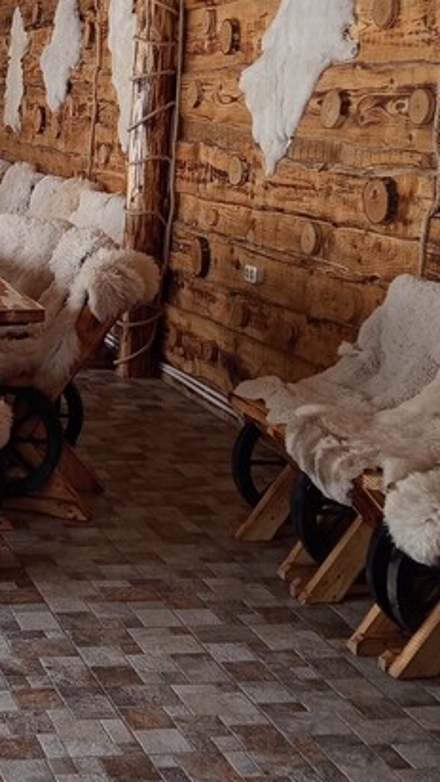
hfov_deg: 17.4
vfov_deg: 32.3
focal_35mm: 65
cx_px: -135
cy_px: 323
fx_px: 1347
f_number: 1.7
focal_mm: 5.24
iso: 303
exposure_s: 1/50
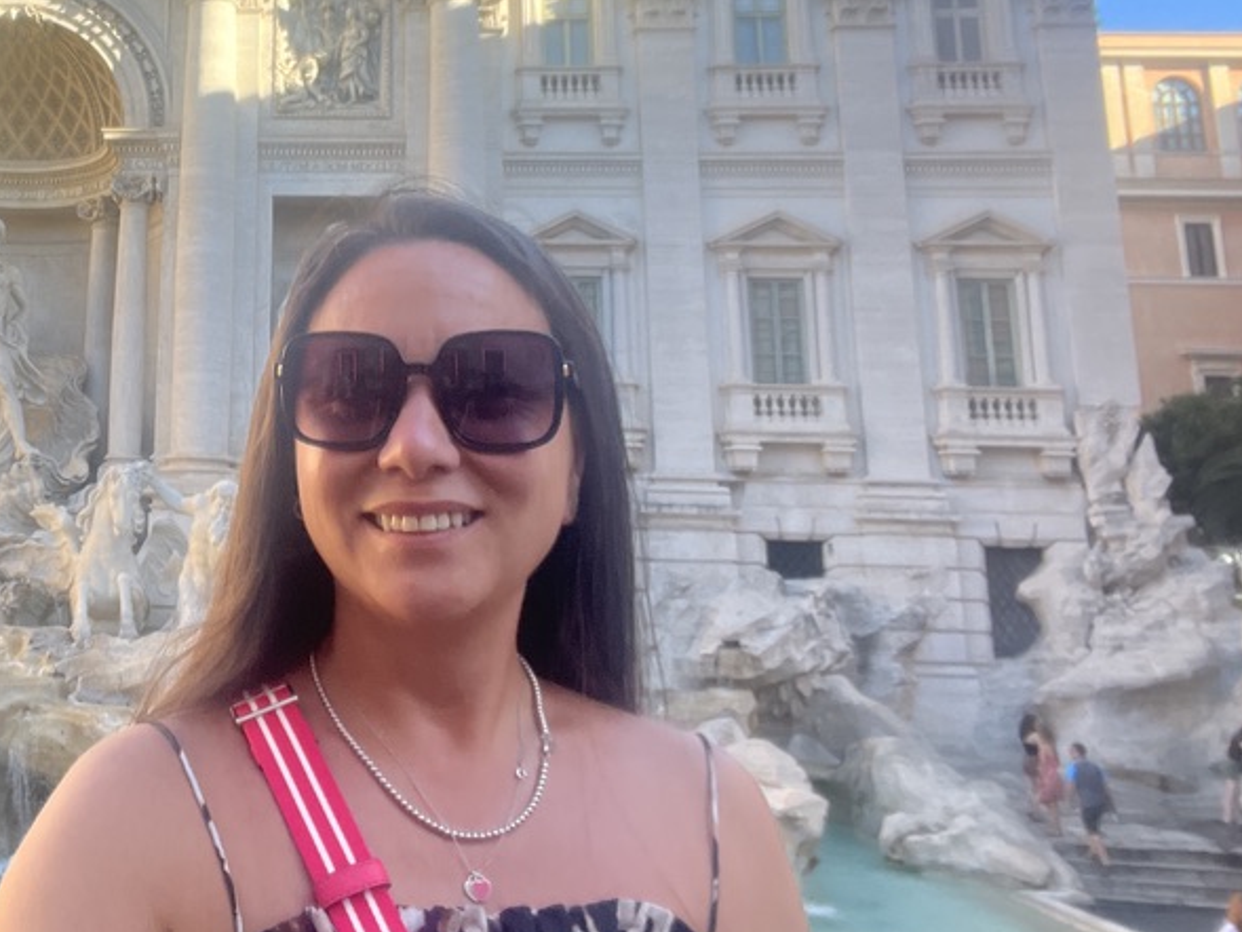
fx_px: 1435
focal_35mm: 40
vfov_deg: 35.3
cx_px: 213
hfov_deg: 44.1
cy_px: 249
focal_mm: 2.71
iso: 32
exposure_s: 1/196
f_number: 2.2
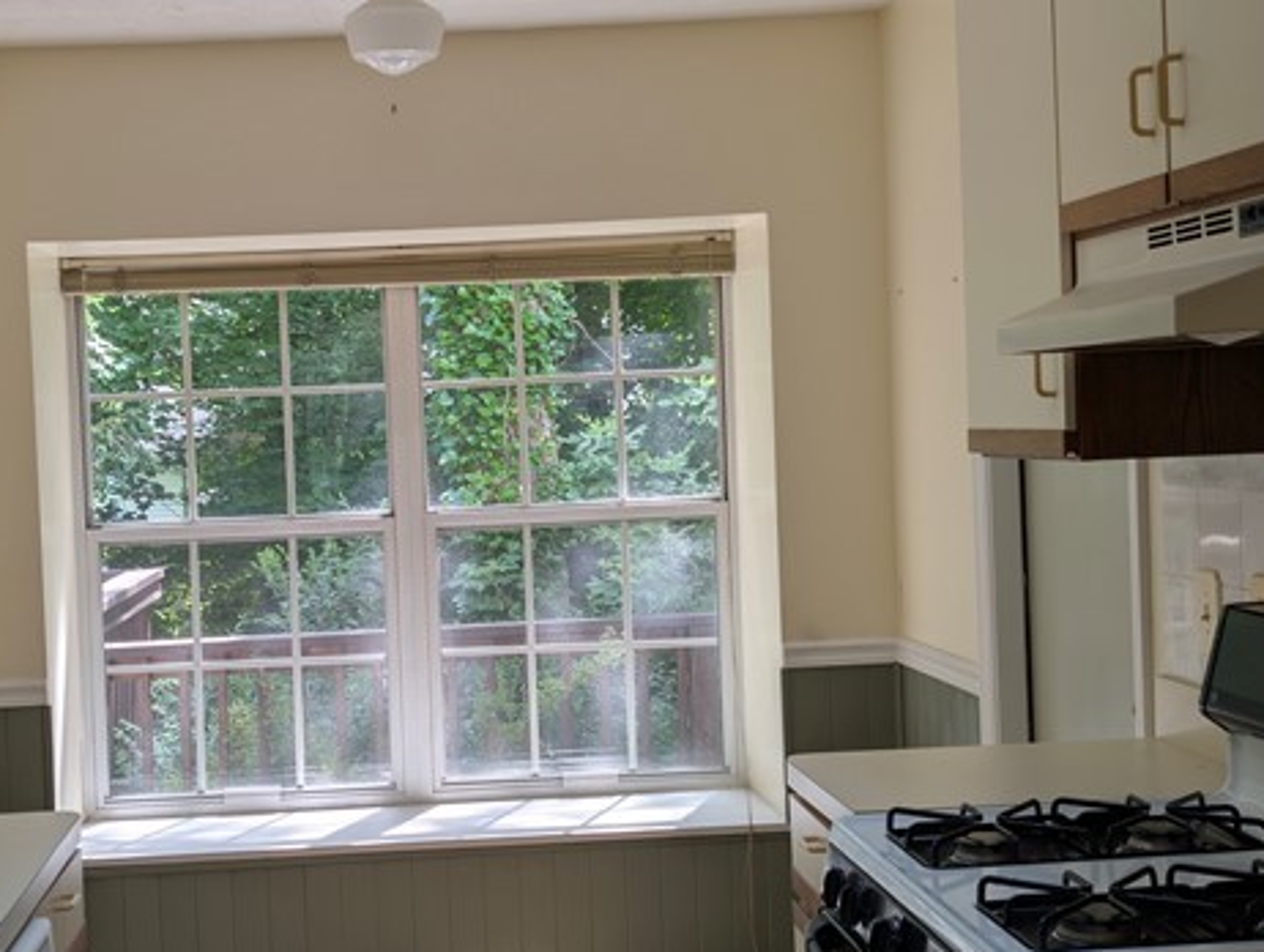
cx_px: 420
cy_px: 481
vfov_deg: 27.6
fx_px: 1938
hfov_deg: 35.8
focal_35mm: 53
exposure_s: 1/120
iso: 29
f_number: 1.68
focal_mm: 6.9
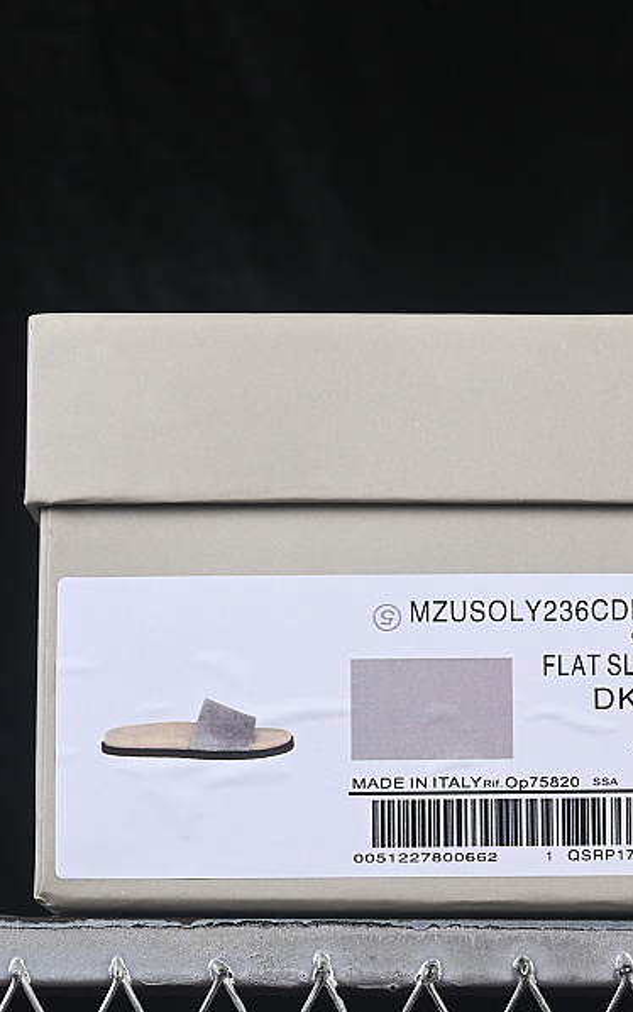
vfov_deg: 15.1
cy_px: 538
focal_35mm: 138
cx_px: 481
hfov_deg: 9.5
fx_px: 3807
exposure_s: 1/80
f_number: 8
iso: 160
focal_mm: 50
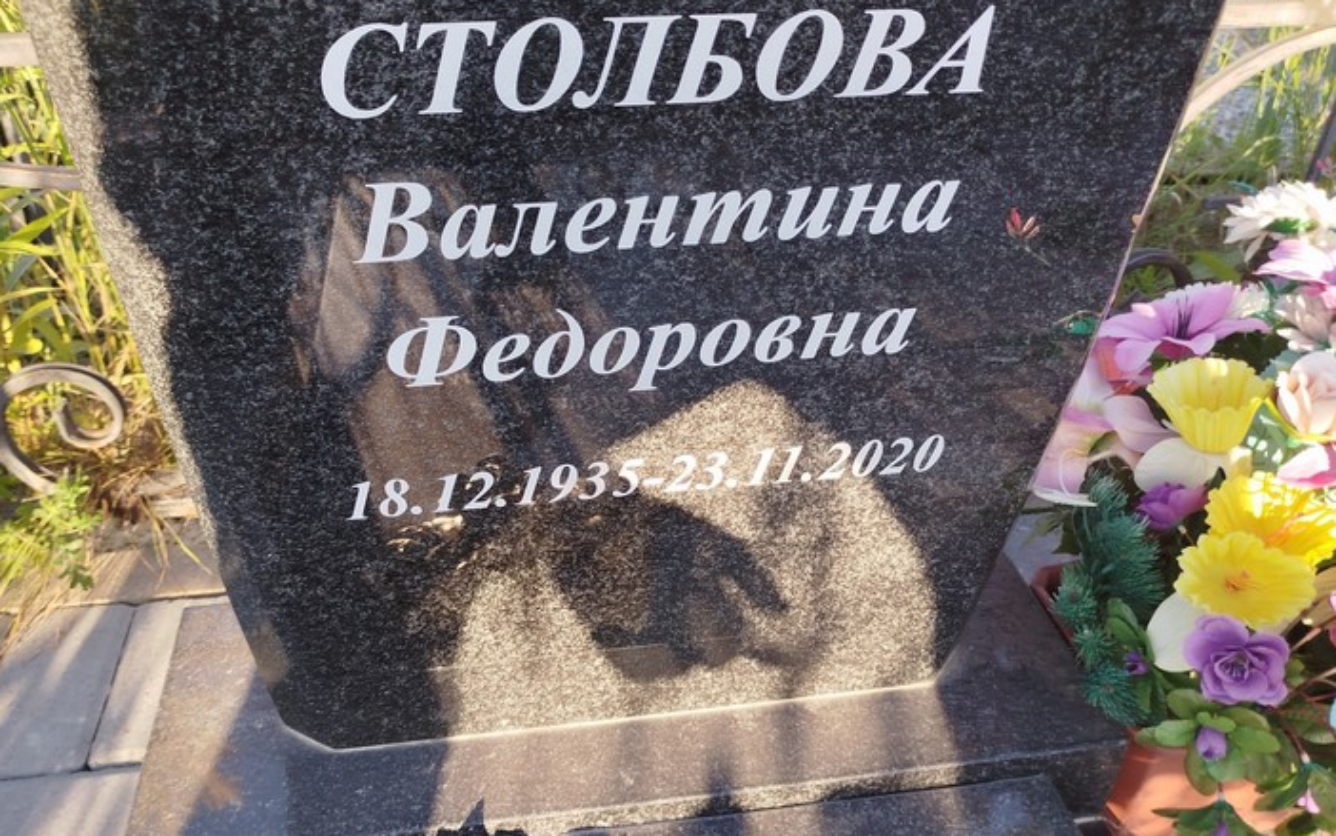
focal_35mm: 29
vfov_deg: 43.1
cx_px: 601
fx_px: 1056
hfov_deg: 64.5
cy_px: 390
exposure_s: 1/173
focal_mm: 5.31
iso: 50
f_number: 1.7
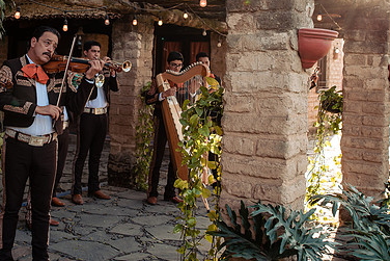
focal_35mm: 54
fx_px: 585
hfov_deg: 36.1
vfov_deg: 24.8
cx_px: 103
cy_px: 63
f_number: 4
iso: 250
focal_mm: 35
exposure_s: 1/200
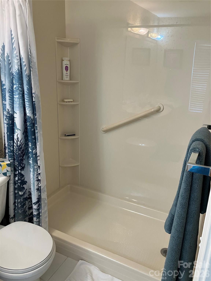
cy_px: 140
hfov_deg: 49.7
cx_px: 106
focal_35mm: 28
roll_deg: -2.0
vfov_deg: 63.4
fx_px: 228
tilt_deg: -17.1
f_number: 1.8
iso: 200
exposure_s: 1/60
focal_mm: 3.99
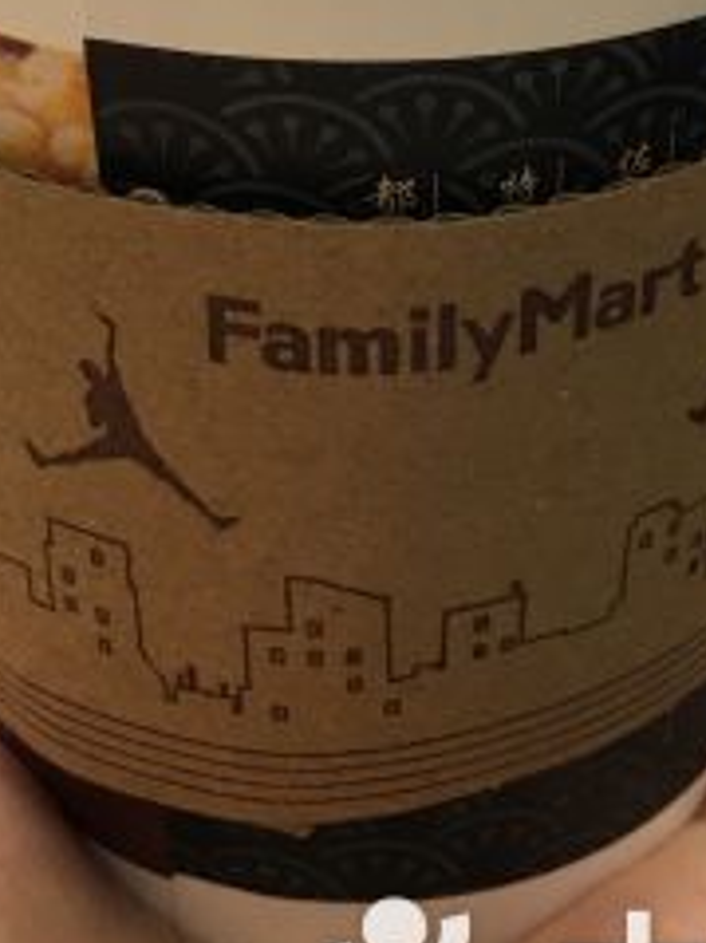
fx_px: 2314
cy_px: -185
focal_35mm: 85
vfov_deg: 21.4
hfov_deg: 17.3
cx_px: 278
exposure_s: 1/33
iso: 32
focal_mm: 4.15
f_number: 2.2
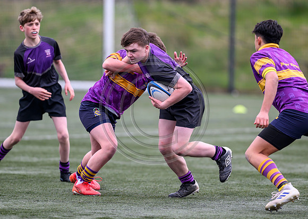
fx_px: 4038
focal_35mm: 462
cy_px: 98
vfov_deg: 3.1
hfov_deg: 4.4
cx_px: 182
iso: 640
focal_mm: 400
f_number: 3.5
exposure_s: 1/2000
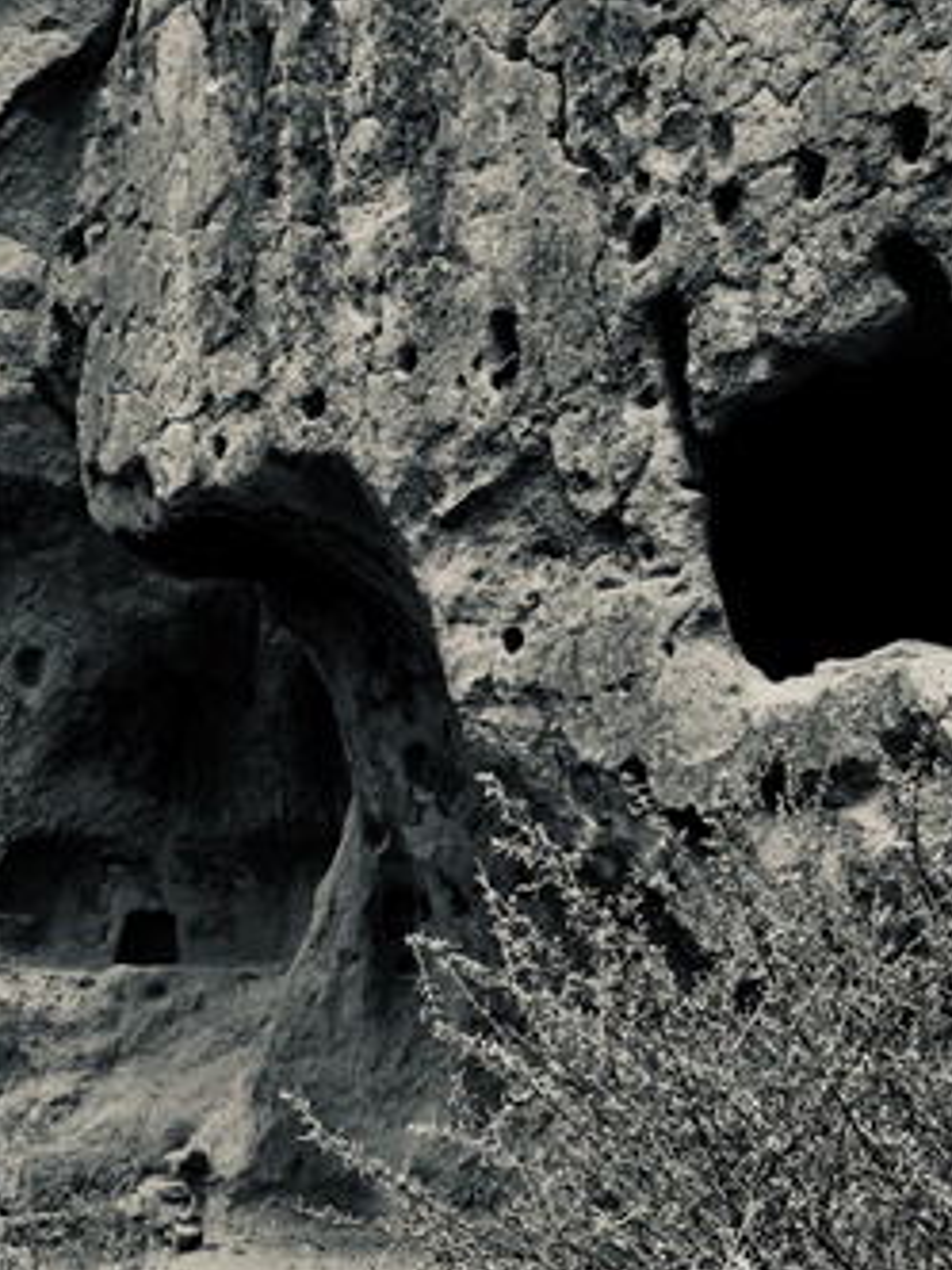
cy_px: 853
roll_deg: +0.7
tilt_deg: +8.1
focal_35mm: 54
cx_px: 658
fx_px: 1980
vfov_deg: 35.2
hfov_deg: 26.8
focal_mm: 3.99
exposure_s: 1/351
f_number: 1.8
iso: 20
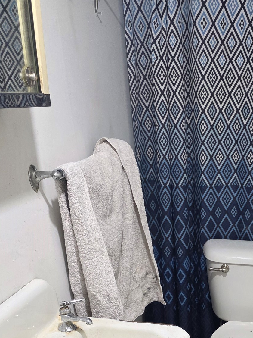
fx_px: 409
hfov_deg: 33.5
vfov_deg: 41.2
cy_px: 305
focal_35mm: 42
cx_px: 195
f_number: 1.7
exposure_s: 1/120
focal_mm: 6.3
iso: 320
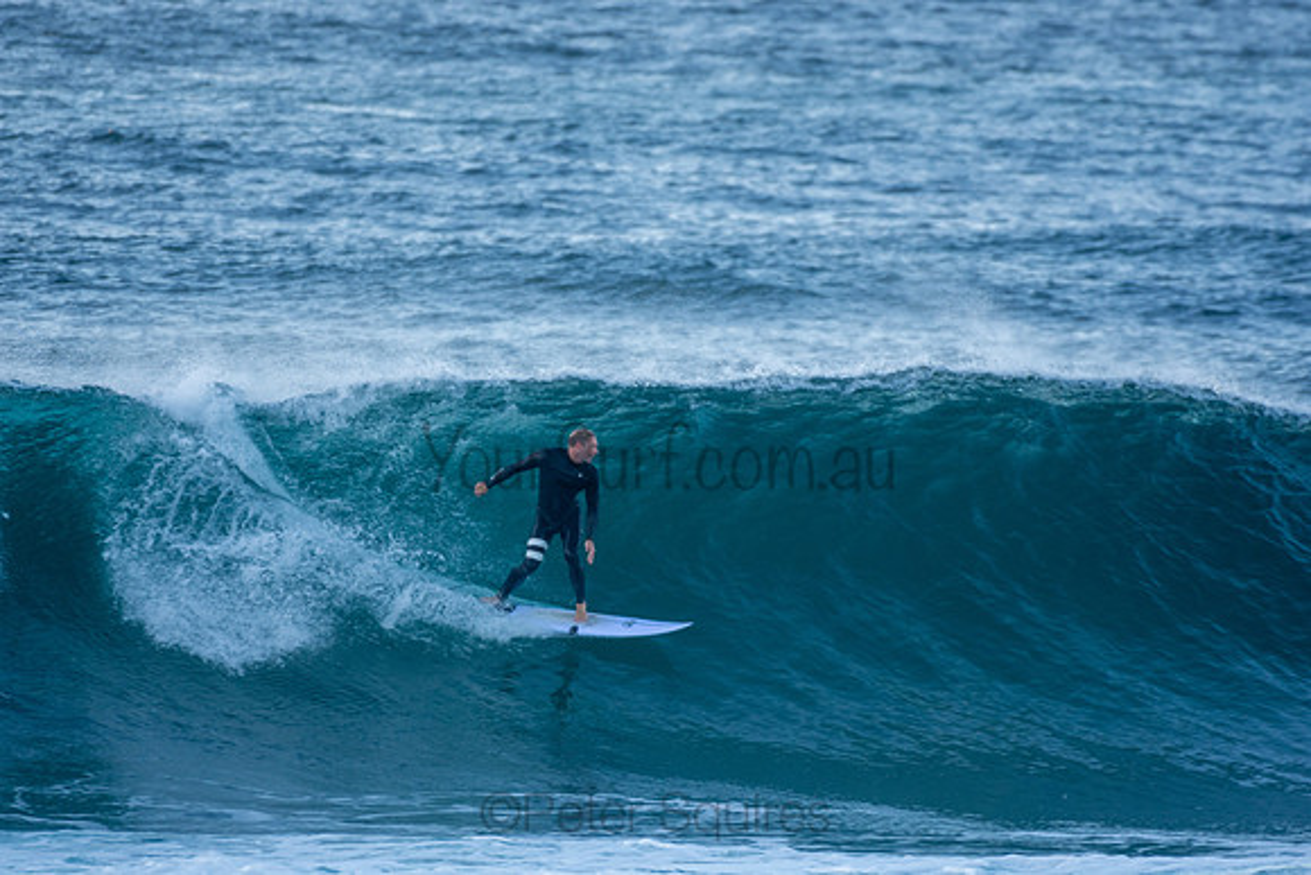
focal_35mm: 750
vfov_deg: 1.8
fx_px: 27318
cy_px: 438
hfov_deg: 2.7
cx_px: 656
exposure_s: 1/400
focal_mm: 500
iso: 450
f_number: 5.6
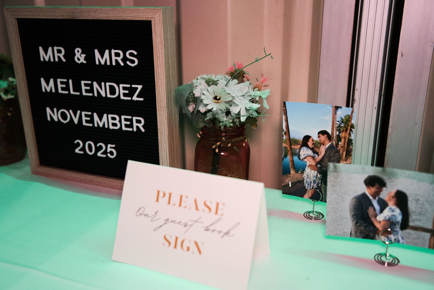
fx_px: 422
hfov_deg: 54.4
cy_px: 145
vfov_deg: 37.9
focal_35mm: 35
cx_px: 217
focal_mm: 35
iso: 3200
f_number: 2.8
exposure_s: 1/160
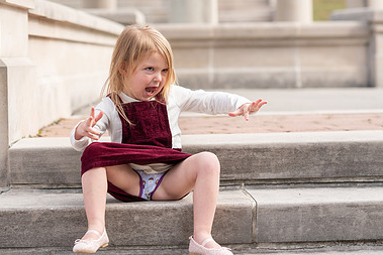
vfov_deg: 10.6
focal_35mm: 130
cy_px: 121
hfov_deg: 15.8
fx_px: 1384
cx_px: 160
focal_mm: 85
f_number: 3.2
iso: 100
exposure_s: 1/640
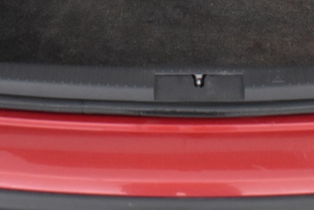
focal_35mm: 100
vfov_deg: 12.6
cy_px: -158
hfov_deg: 20.4
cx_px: 183
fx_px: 873
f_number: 3.5
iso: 2500
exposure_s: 1/30
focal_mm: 18
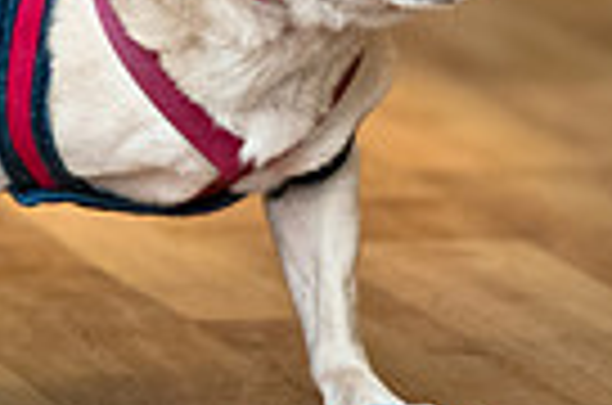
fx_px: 17946
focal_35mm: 1058
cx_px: -248
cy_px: -173
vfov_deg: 1.3
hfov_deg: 2.0
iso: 200
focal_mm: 165
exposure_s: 1/200
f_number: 2.8
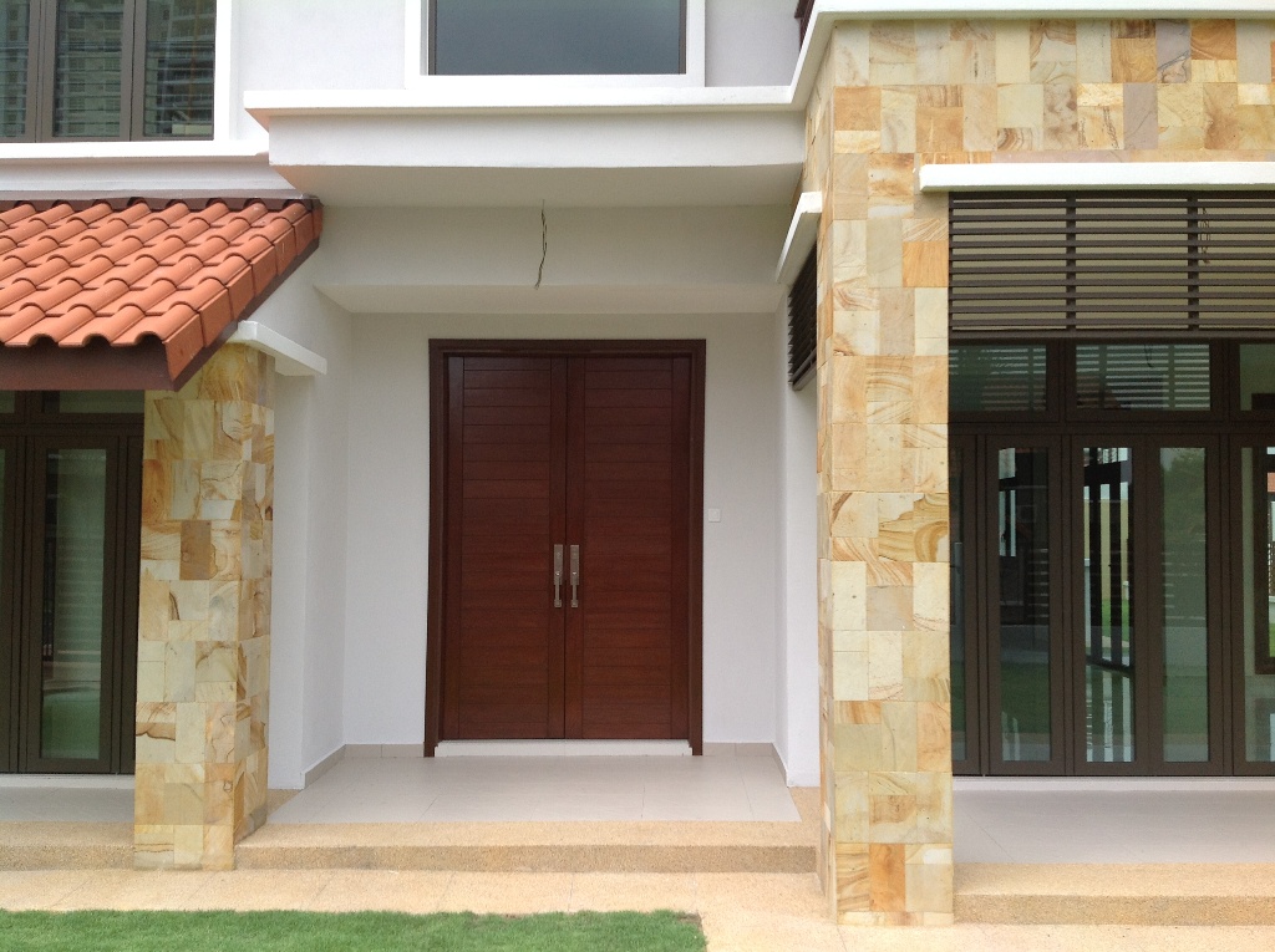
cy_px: 476
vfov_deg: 40.6
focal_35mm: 35
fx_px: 1287
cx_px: 638
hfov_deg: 52.7
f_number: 2.4
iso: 80
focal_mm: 4.28
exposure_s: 1/817
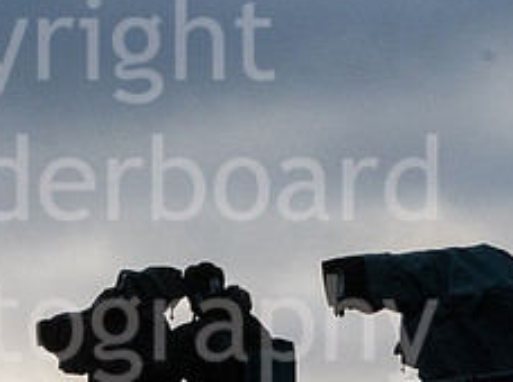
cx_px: 28
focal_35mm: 1003
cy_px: 194
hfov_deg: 2.0
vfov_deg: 1.5
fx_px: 14833
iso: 2000
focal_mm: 240
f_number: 13
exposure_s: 1/4000
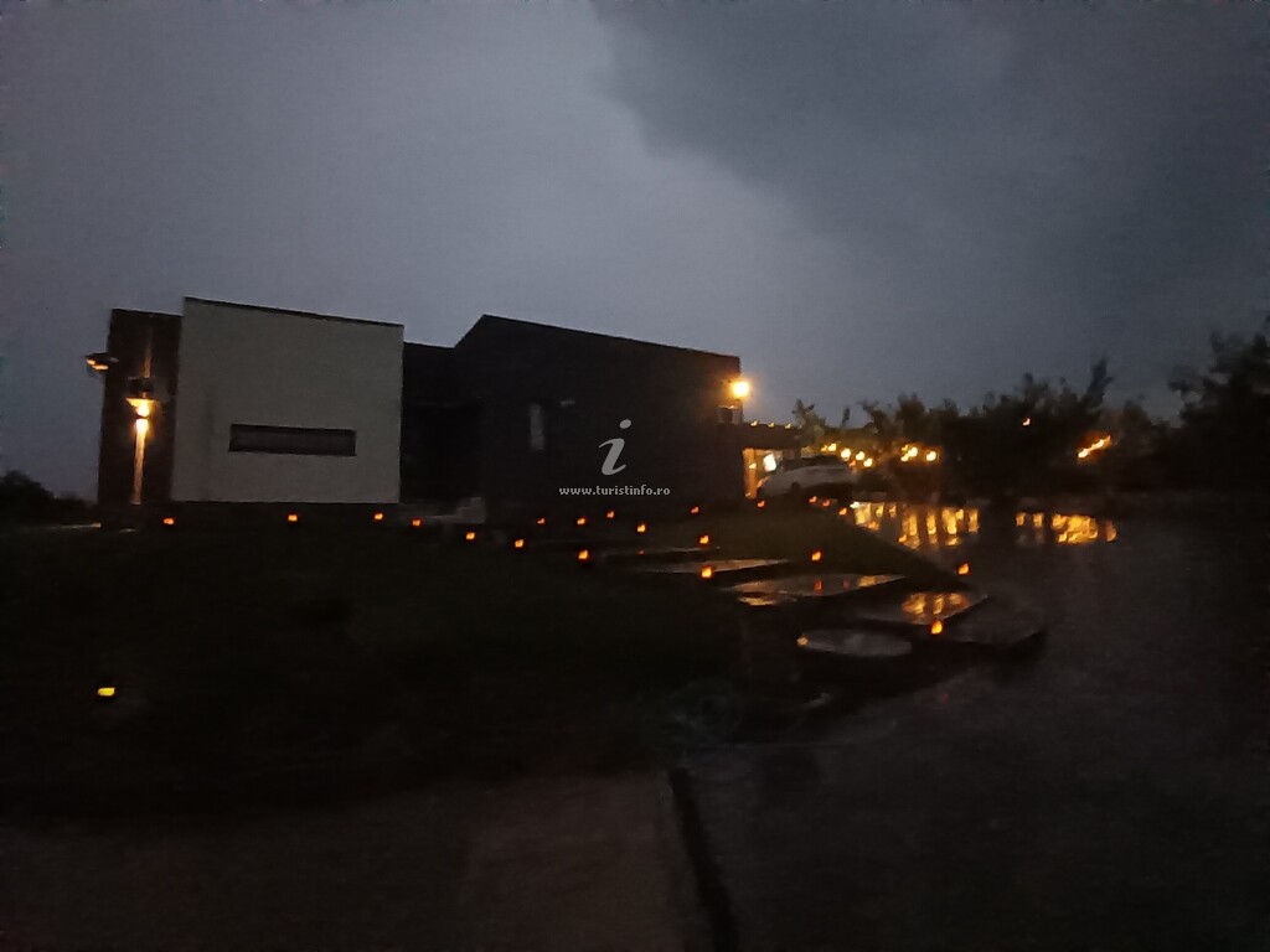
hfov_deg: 91.0
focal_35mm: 17
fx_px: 624
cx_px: 635
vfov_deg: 74.7
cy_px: 476
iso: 5000
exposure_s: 1/10
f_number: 2.2
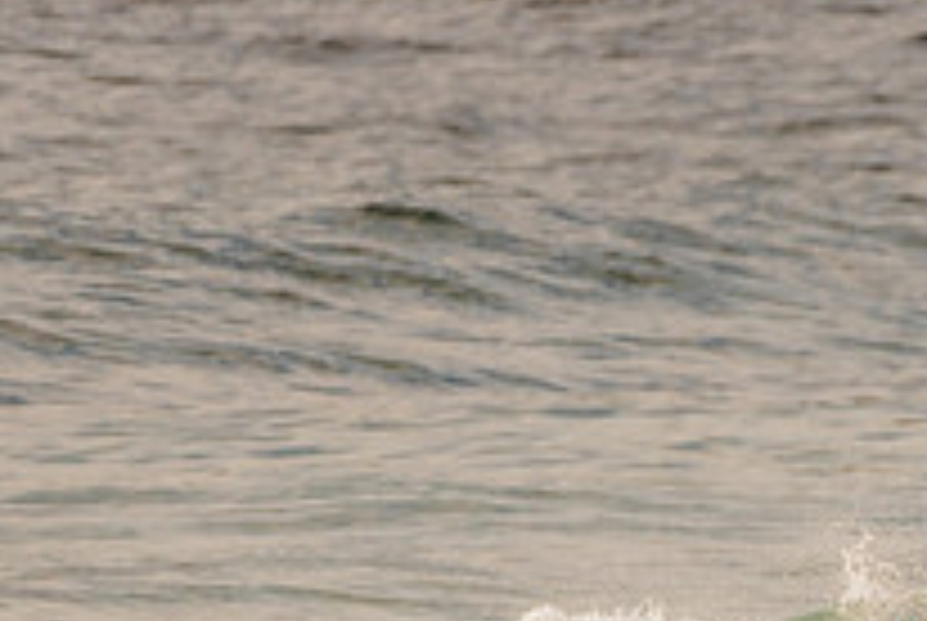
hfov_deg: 1.2
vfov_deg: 0.8
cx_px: 760
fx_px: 44482
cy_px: 813
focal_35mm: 1725
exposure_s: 1/2000
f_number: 5.6
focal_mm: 500
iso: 140
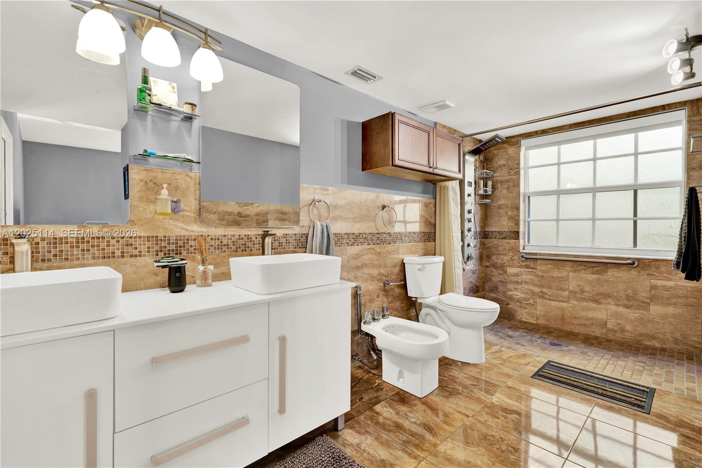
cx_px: 351
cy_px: 234
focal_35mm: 15
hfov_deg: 100.4
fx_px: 292
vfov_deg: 77.3
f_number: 11
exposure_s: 1/2.5
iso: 125
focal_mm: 15
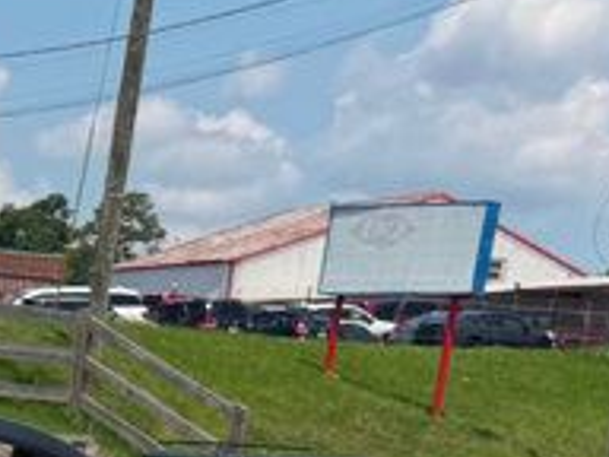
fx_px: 2252
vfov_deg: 9.9
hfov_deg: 13.5
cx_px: -546
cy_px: 1168
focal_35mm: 128
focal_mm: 6.76
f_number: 1.78
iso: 80
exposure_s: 1/7353
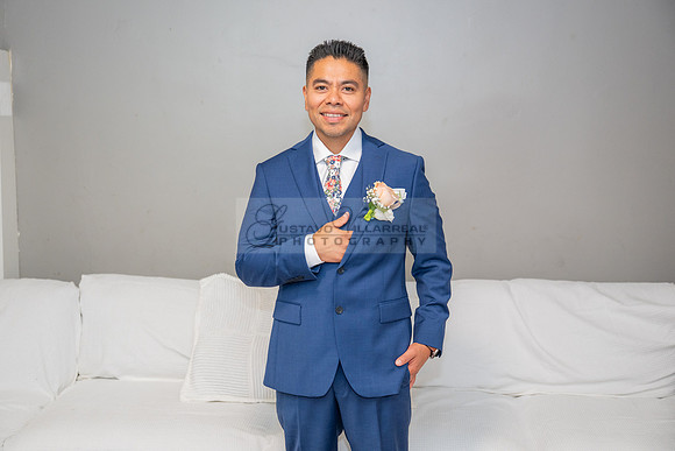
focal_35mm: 45
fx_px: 835
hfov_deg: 44.0
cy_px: 217
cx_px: 325
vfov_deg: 30.2
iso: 640
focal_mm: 43
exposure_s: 1/125
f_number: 3.2
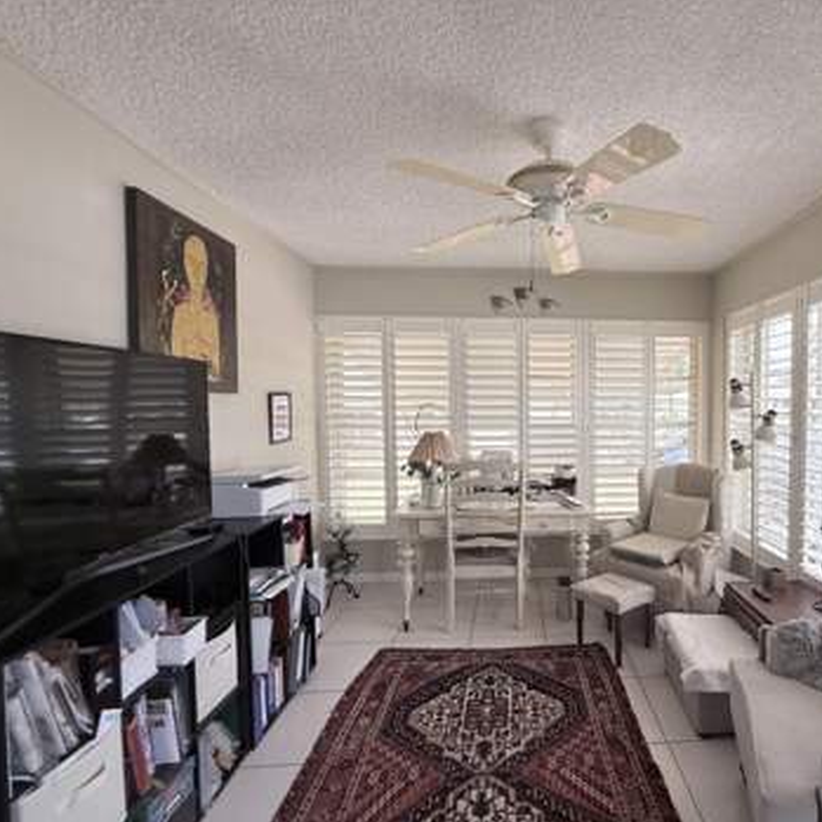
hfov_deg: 81.0
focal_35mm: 17
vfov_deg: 84.0
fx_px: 457
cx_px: 551
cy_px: 420
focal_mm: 2.22
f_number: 2.2
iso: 50
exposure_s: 1/99
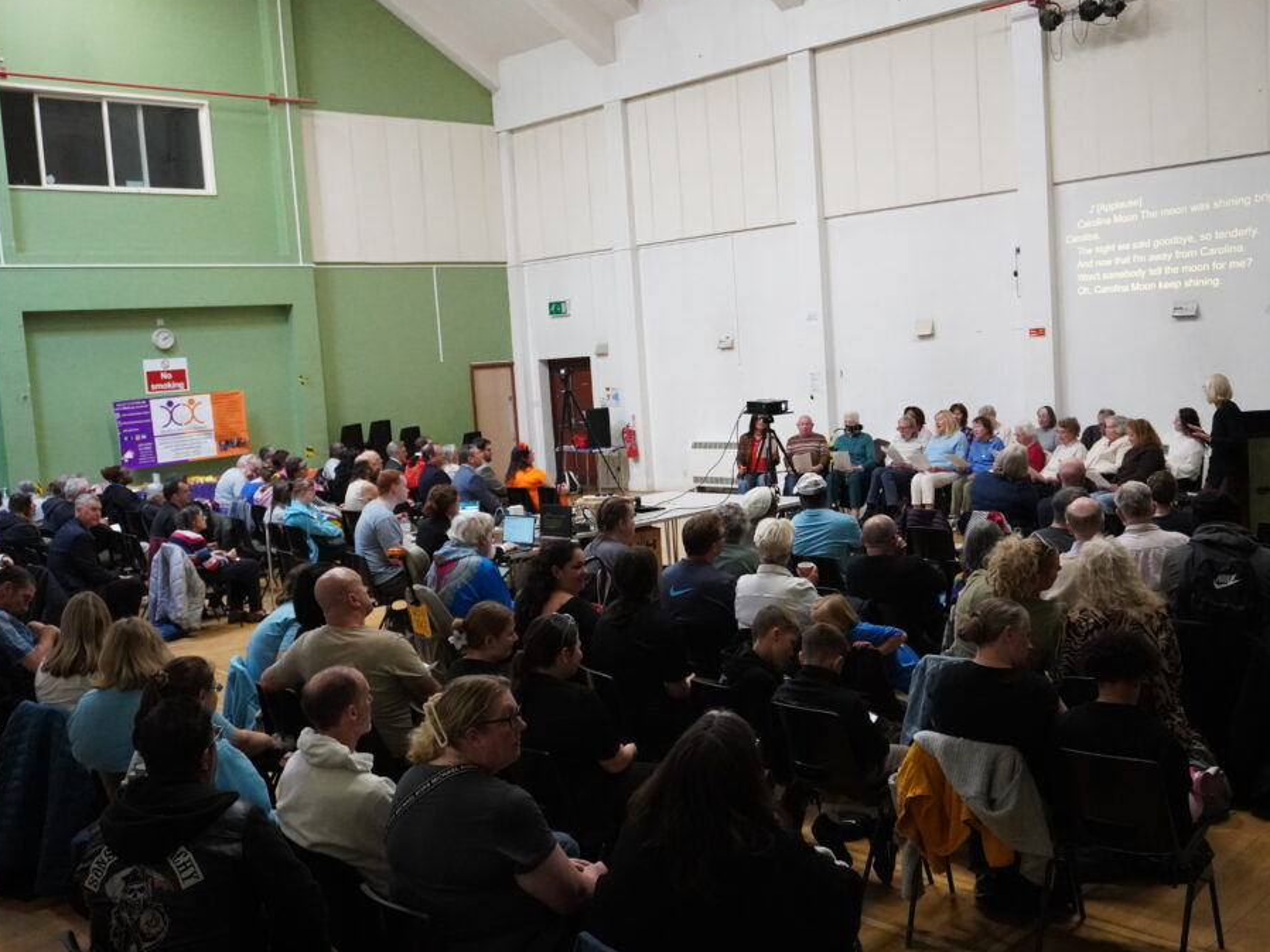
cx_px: 682
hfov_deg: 53.2
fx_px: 1267
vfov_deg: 41.2
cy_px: 473
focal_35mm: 35
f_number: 4
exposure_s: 1/160
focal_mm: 21
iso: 5000
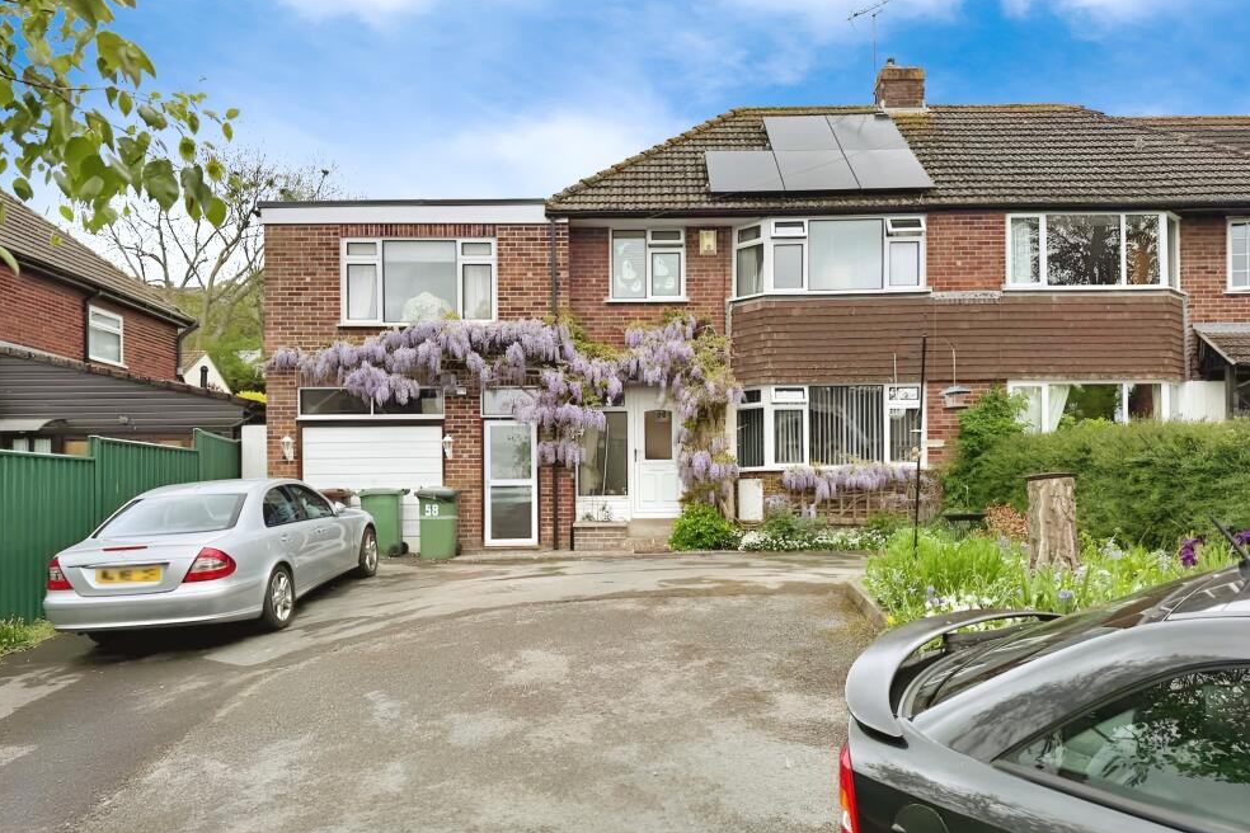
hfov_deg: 69.4
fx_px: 903
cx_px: 644
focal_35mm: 26
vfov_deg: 49.5
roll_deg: +1.6
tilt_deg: +5.0
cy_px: 439
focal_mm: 6.76
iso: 100
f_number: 1.78
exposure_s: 1/1522
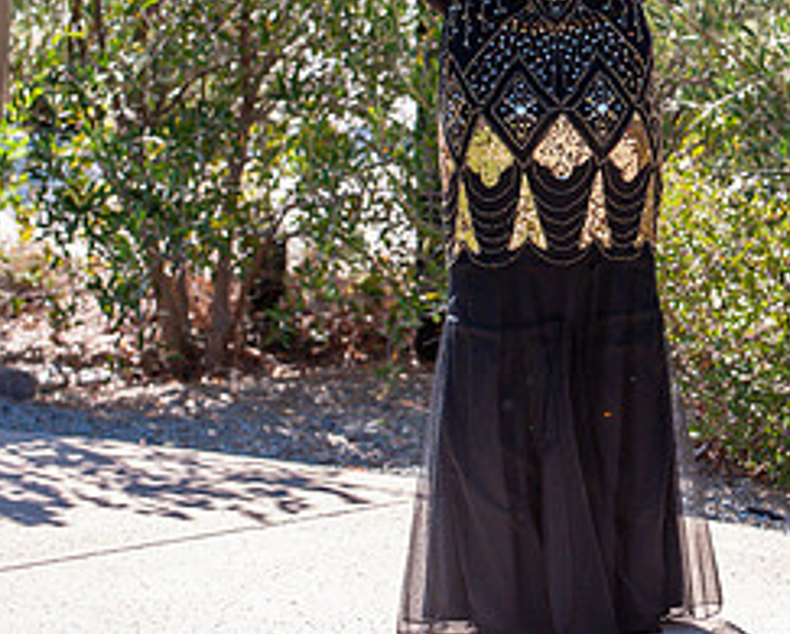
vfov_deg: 6.3
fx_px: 5759
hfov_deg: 7.8
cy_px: 39
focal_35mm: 246
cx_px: 741
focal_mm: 110
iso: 500
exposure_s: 1/1600
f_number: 4
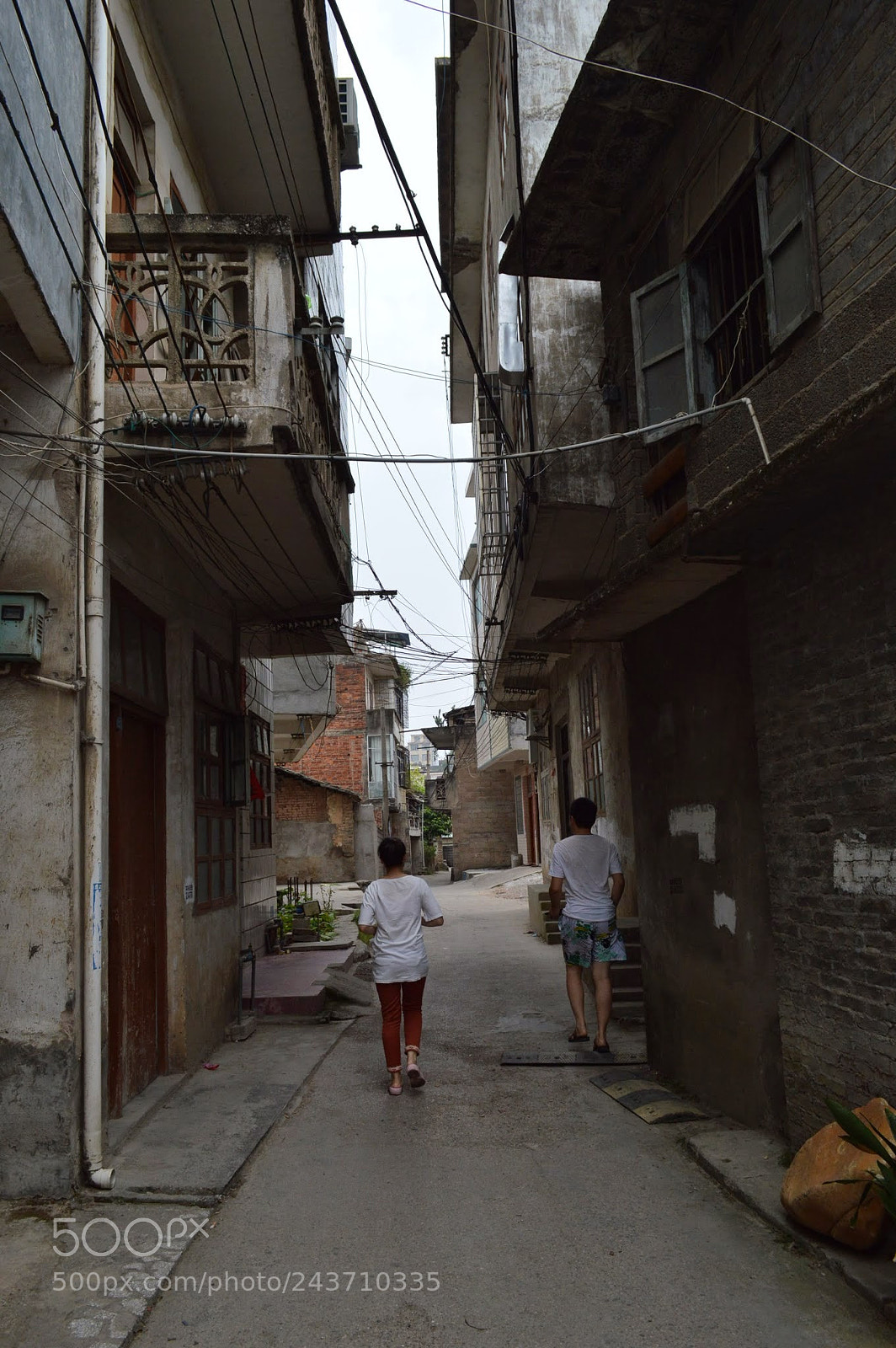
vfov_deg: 67.4
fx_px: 1010
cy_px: 674
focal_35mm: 27
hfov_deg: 47.9
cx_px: 448
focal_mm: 18
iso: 400
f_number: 6.3
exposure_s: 1/800
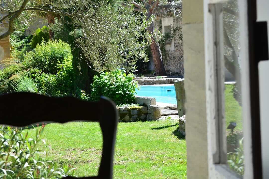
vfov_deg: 13.4
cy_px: 90
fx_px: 762
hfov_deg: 20.0
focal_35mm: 102
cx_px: 134
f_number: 11
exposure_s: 1/100
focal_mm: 68
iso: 200
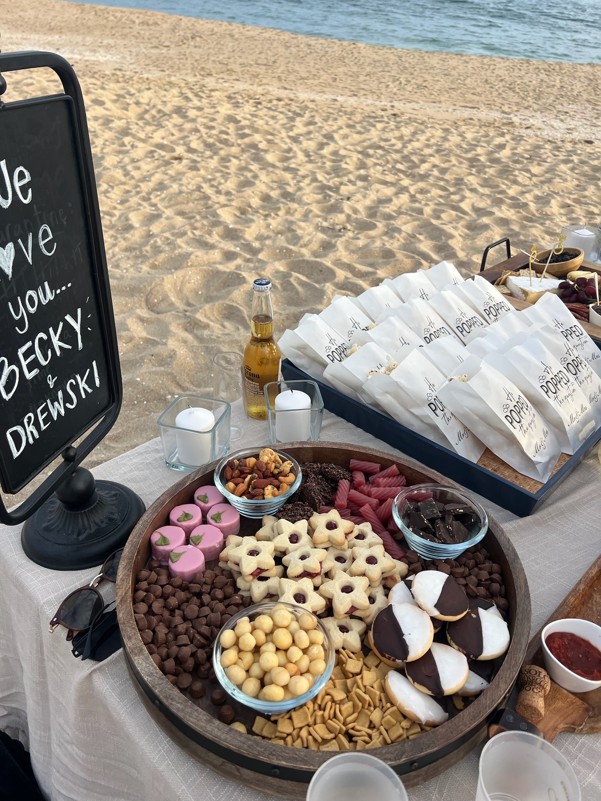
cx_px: 300
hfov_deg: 53.1
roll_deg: -2.4
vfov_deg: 67.3
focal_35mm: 26
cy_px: 400
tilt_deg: -37.8
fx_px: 602
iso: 50
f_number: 1.5
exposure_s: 1/982
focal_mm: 5.7
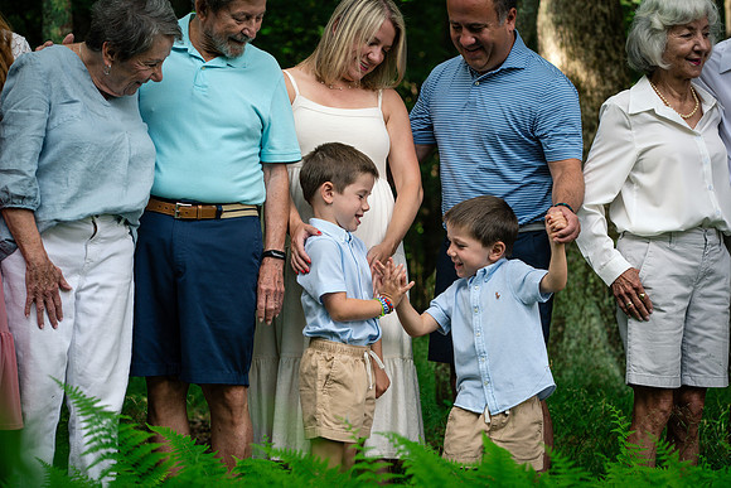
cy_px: 280
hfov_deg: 20.9
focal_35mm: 98
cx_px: 420
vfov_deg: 14.0
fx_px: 1984
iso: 200
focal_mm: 85
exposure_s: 1/200
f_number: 4.5
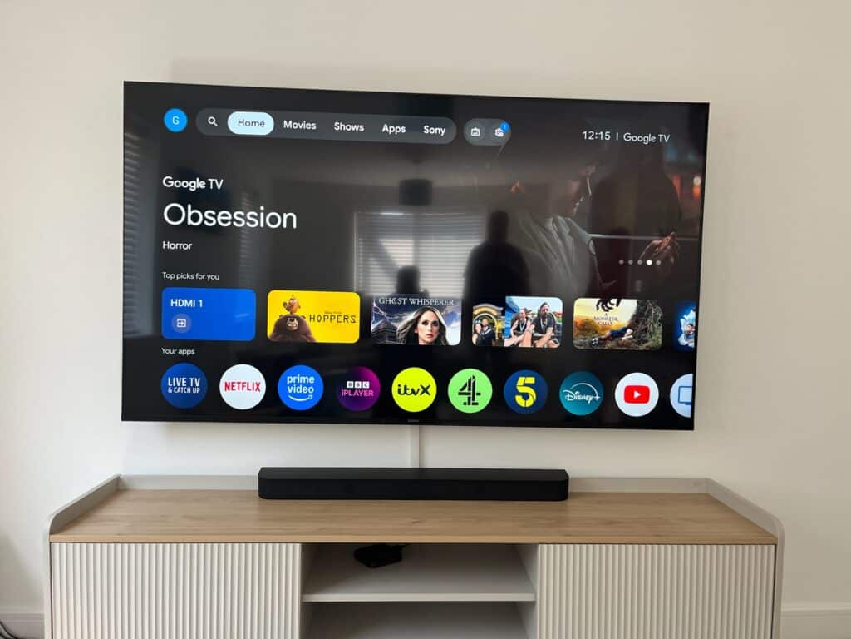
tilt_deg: -2.0
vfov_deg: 53.1
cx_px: 426
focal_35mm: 26
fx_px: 639
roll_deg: -0.3
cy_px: 320
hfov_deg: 67.3
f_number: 1.6
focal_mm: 5.1
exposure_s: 1/104
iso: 125
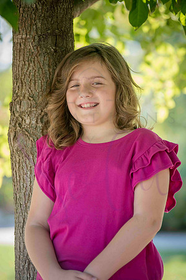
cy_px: 140
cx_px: 93
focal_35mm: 145
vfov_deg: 14.2
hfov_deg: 9.5
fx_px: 1124
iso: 400
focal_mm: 145
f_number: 4
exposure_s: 1/400
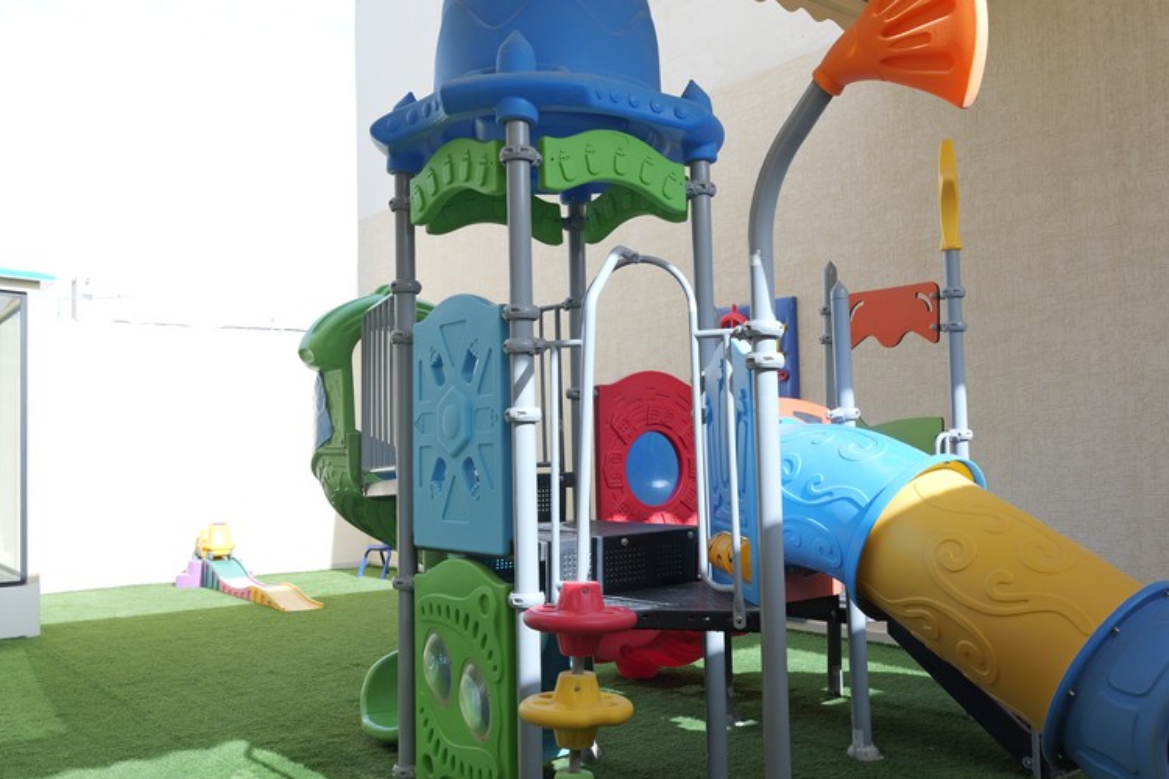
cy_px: 395
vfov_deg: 41.1
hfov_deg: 58.4
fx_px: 1039
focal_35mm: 32
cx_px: 678
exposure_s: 1/500
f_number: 7.1
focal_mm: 24
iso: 640
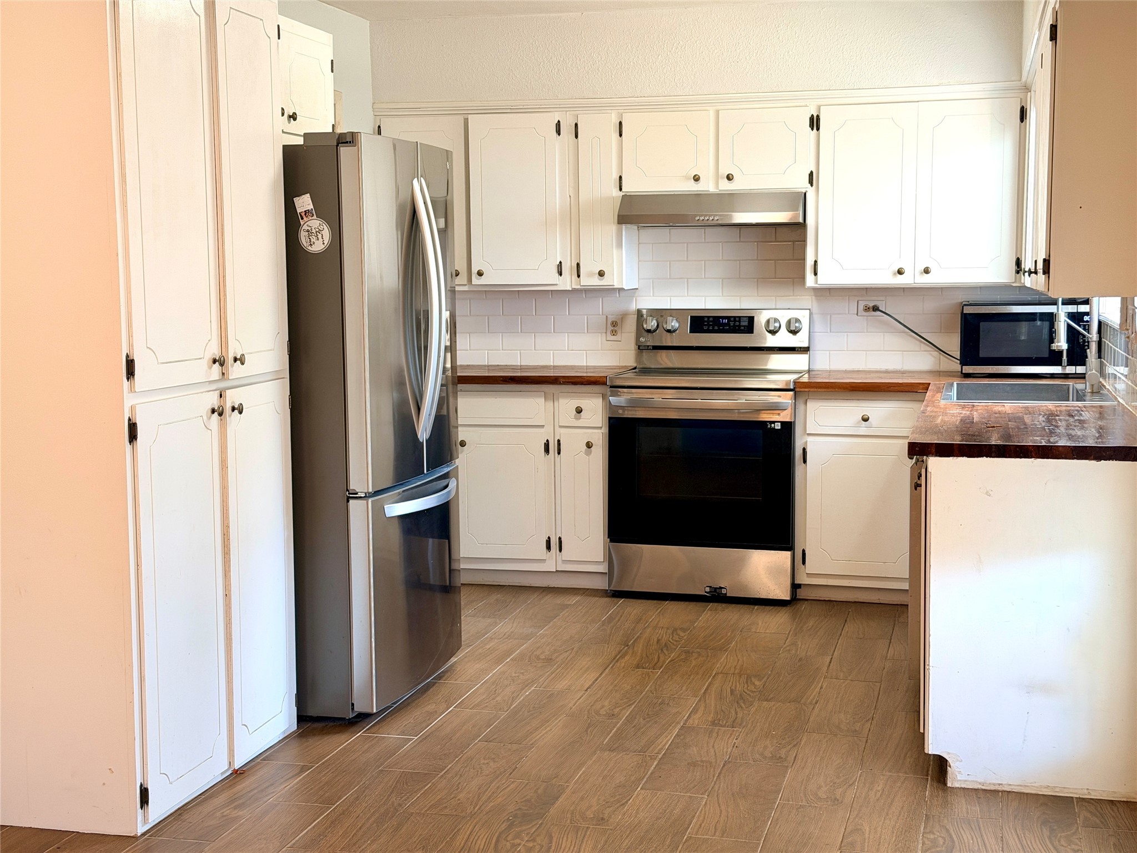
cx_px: 568
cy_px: 426
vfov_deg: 30.3
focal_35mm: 48
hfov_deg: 39.7
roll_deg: +0.0
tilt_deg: -5.3
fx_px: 1577
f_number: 1.78
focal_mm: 6.76
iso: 100
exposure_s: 1/60
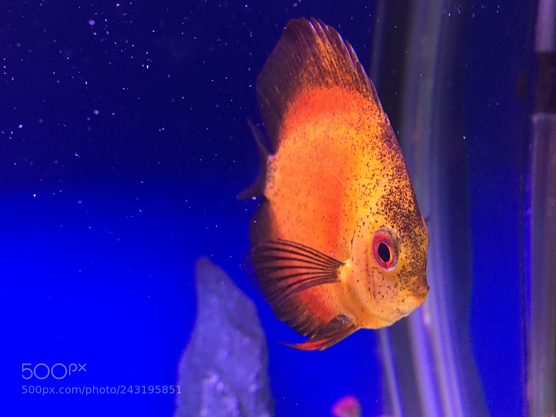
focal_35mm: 29
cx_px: 278
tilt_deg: -8.5
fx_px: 466
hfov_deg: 61.7
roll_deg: -0.2
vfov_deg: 48.2
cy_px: 208
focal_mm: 4.15
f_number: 2.2
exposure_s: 1/33
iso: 250
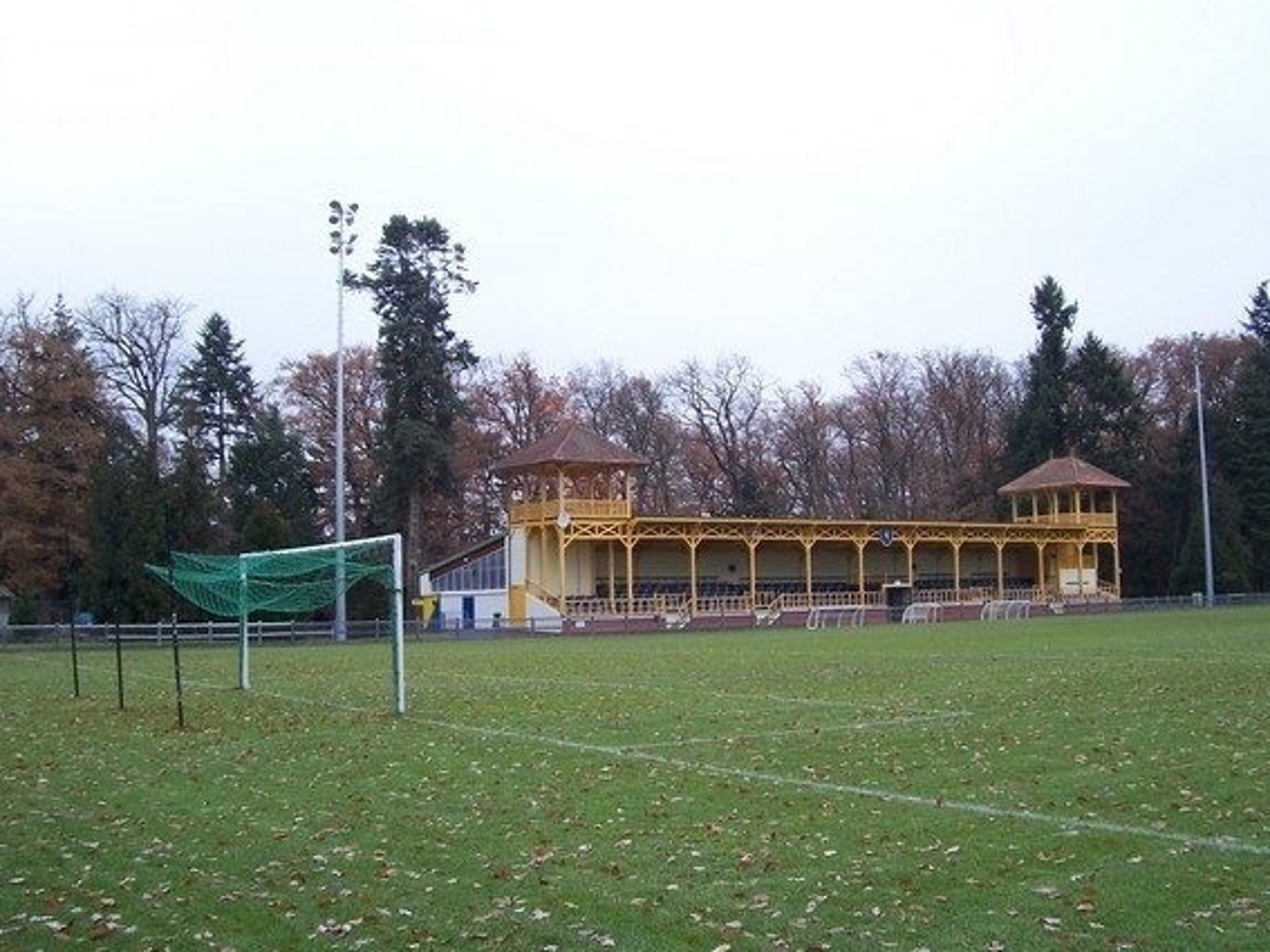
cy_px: 455
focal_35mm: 36
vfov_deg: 39.6
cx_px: 650
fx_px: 1320
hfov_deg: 51.4
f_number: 2.7
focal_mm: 5.6
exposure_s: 1/180
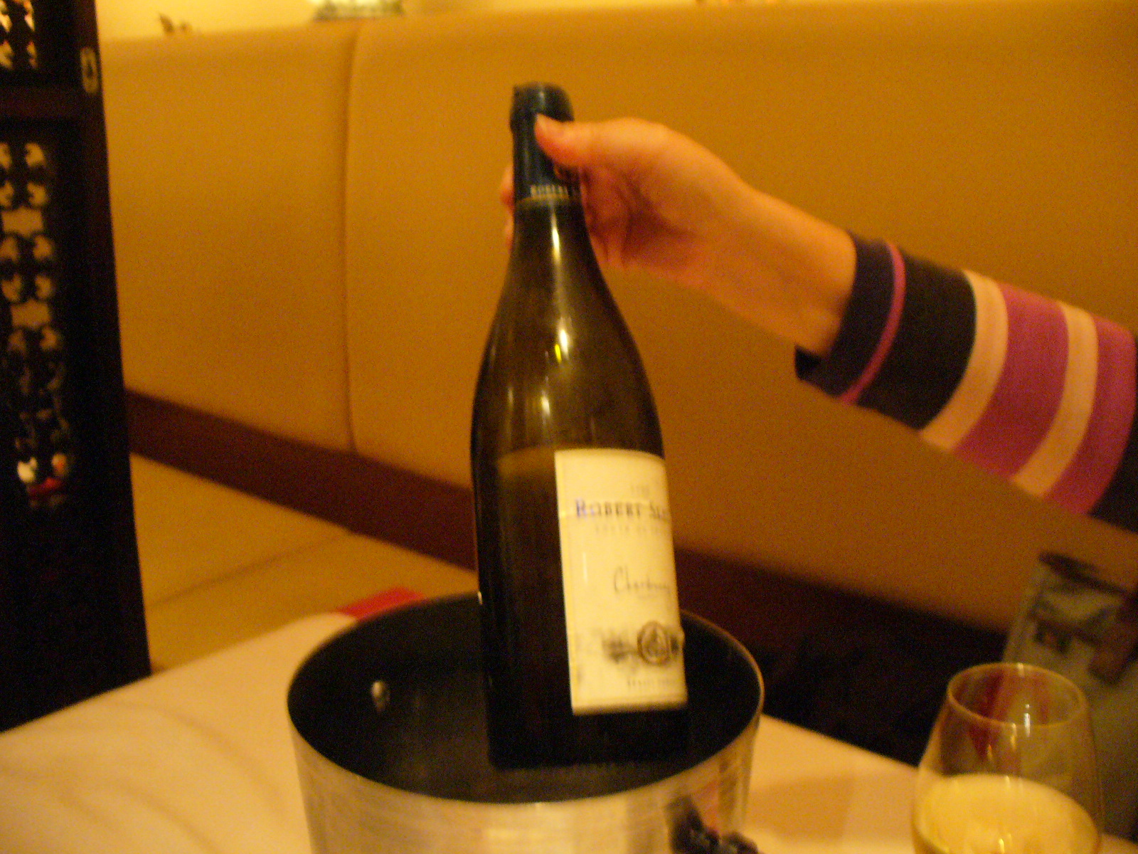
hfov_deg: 50.1
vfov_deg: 38.7
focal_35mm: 37
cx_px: 569
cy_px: 427
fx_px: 1216
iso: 400
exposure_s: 1/10
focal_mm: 6.1
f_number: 2.8
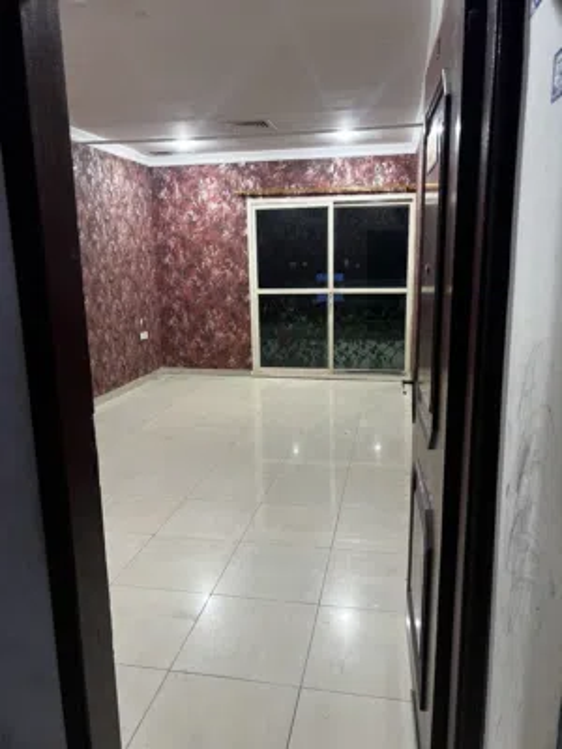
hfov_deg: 53.1
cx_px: 281
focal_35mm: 26
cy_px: 374
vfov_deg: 67.3
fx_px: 563
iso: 200
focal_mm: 5.7
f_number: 1.5
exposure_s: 1/50
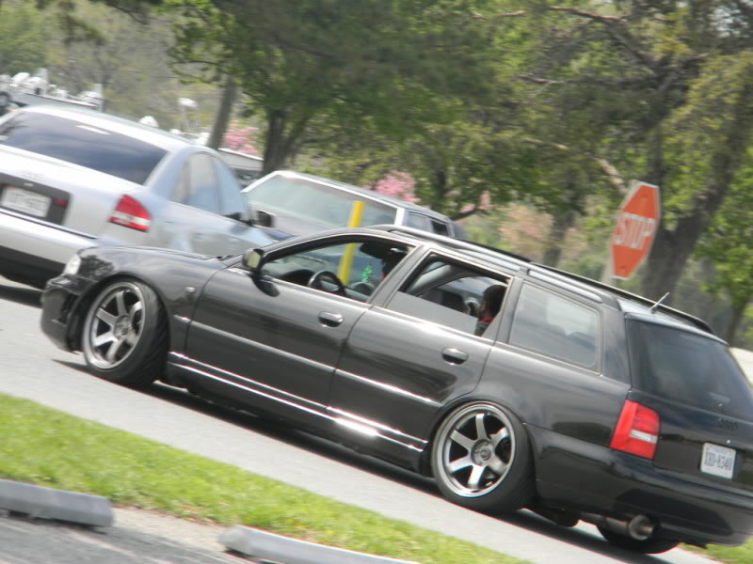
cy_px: 282
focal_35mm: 278
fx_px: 6047
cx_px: 376
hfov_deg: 7.1
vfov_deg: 5.3
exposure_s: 1/148
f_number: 5.4
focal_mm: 50.4
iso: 80
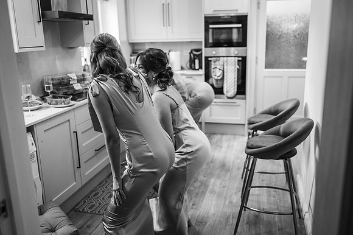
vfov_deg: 37.8
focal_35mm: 35
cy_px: 118
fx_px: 343
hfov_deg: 54.5
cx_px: 176
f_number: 2.2
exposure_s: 1/200
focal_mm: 35
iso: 900
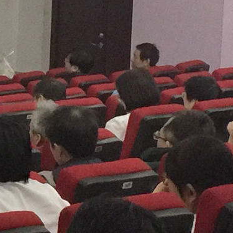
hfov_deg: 7.3
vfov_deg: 7.8
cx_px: -332
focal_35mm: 223
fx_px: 1698
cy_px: 104
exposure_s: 1/17
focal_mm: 4.15
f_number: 2.2
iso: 125
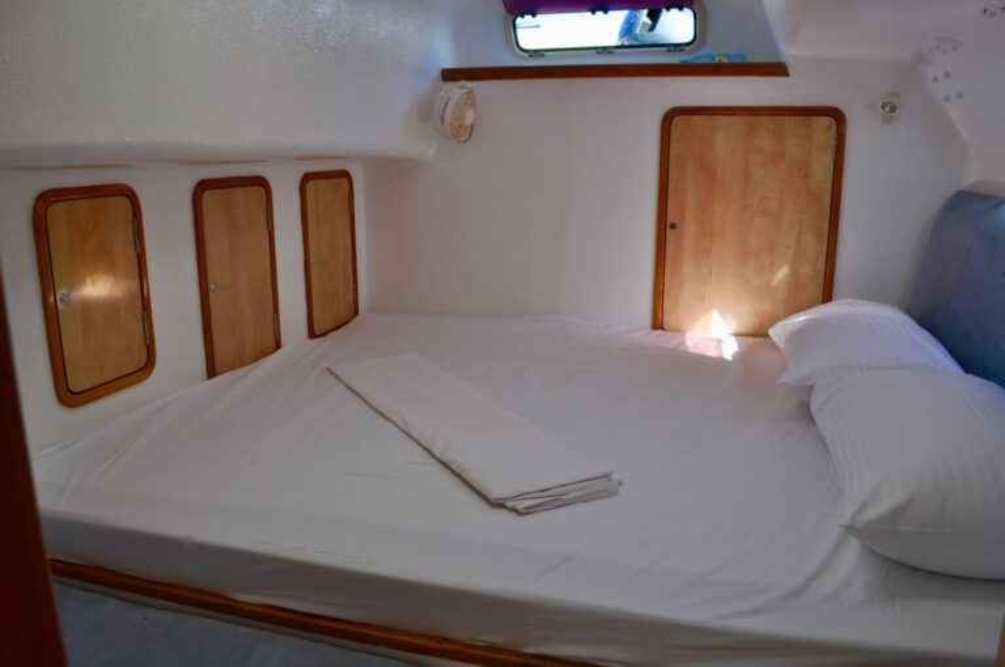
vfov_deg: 47.8
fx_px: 753
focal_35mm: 27
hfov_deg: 67.4
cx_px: 502
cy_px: 334
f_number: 8
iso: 200
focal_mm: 18
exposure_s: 1/100
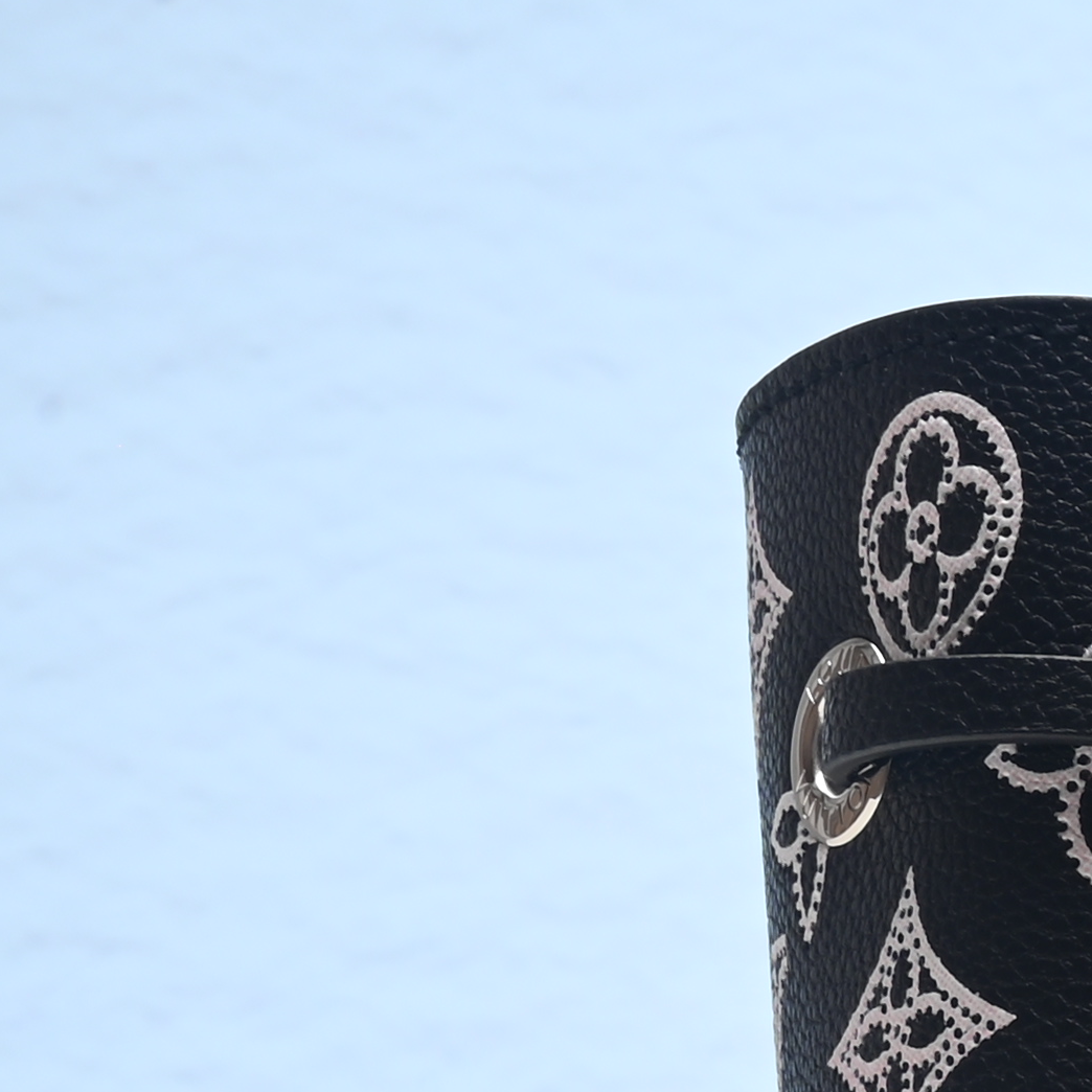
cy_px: 1501
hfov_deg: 8.0
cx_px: 2939
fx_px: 6995
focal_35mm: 196
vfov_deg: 8.8
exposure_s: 1/2
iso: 100
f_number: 16
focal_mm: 40
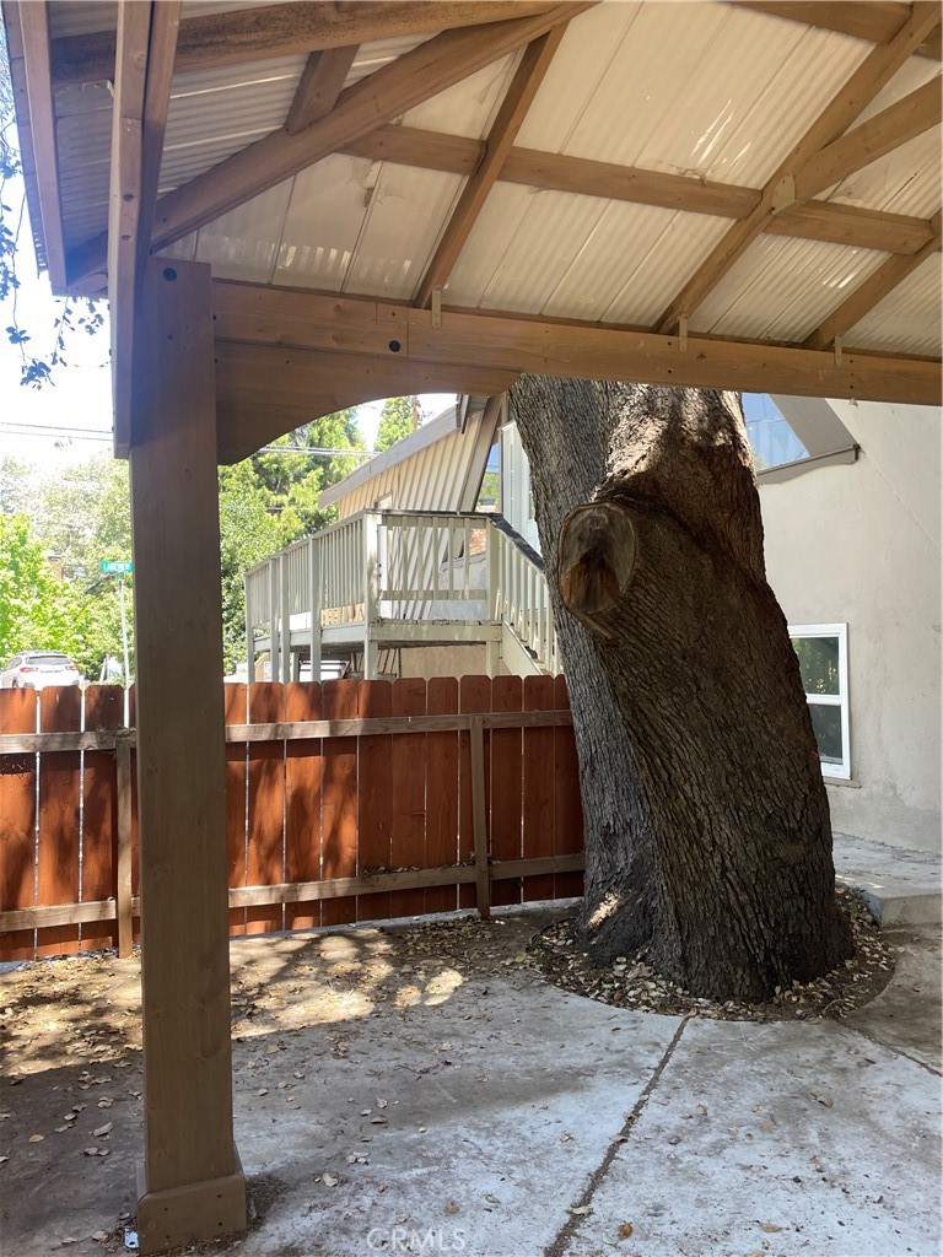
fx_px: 944
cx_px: 472
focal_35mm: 26
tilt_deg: +2.9
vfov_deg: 67.3
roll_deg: +0.1
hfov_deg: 53.1
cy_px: 628
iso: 50
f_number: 1.6
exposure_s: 1/121
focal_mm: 4.2
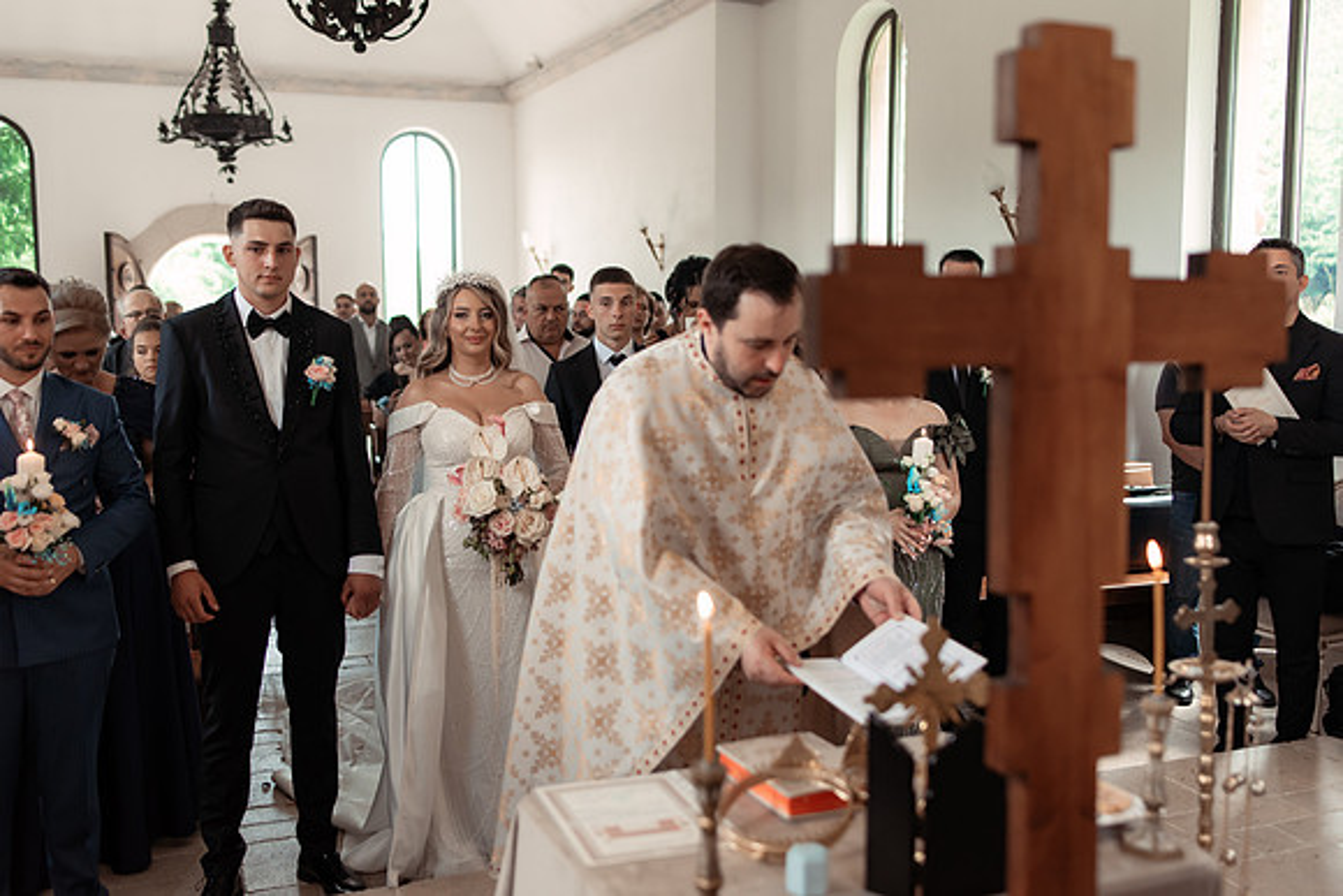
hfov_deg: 54.4
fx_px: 1306
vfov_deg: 37.9
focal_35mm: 35
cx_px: 672
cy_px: 448
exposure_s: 1/320
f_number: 2.2
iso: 1000
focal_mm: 35
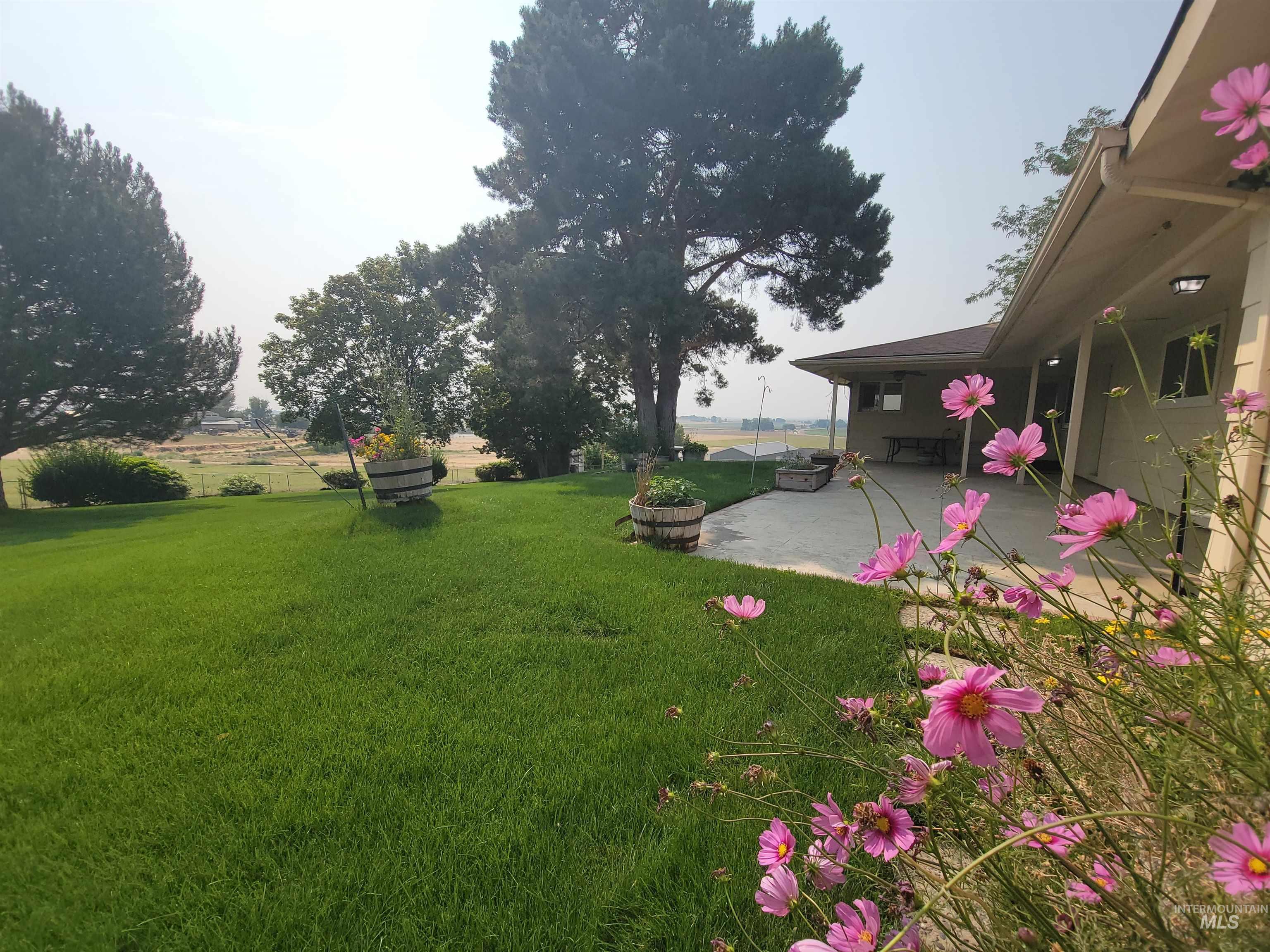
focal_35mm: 13
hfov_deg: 106.2
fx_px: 477
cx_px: 635
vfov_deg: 89.9
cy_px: 476
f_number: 2.2
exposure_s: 1/2198
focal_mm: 2.2
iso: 50
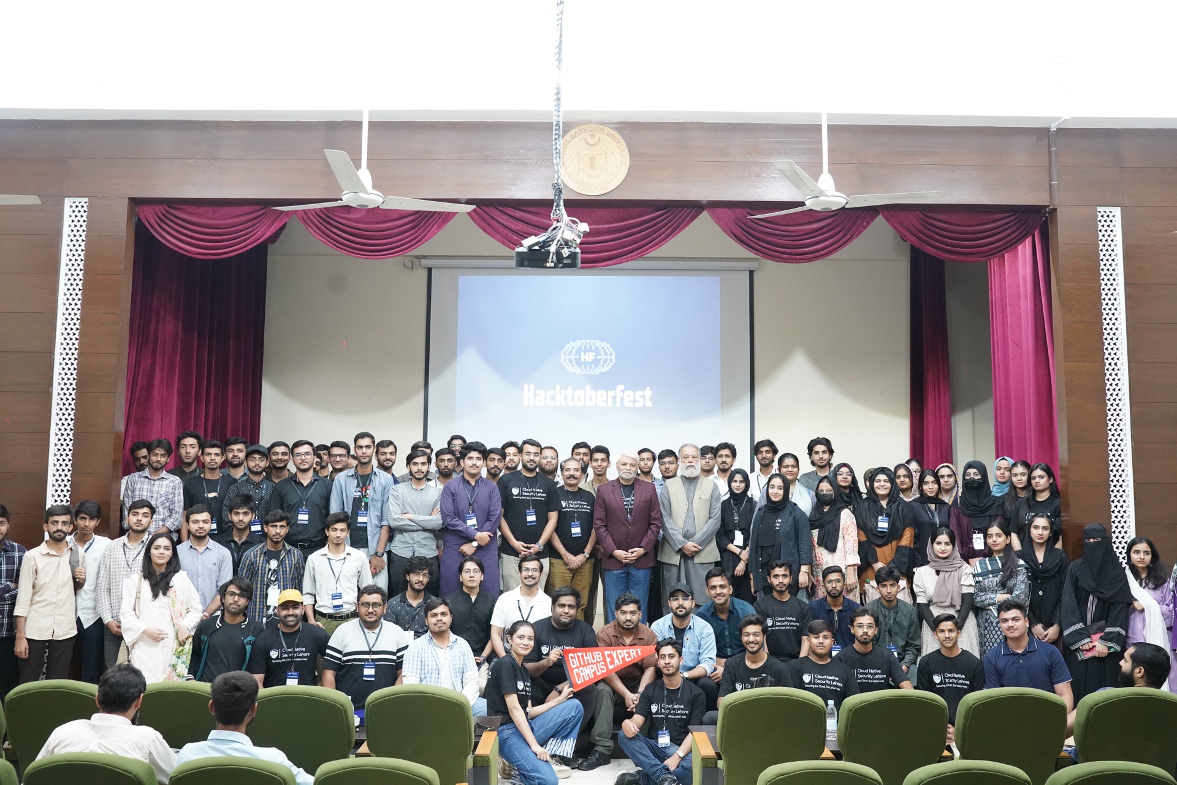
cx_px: 588
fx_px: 948
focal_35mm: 29
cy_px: 392
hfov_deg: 63.7
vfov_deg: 45.0
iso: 6400
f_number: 5
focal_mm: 29
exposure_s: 1/125
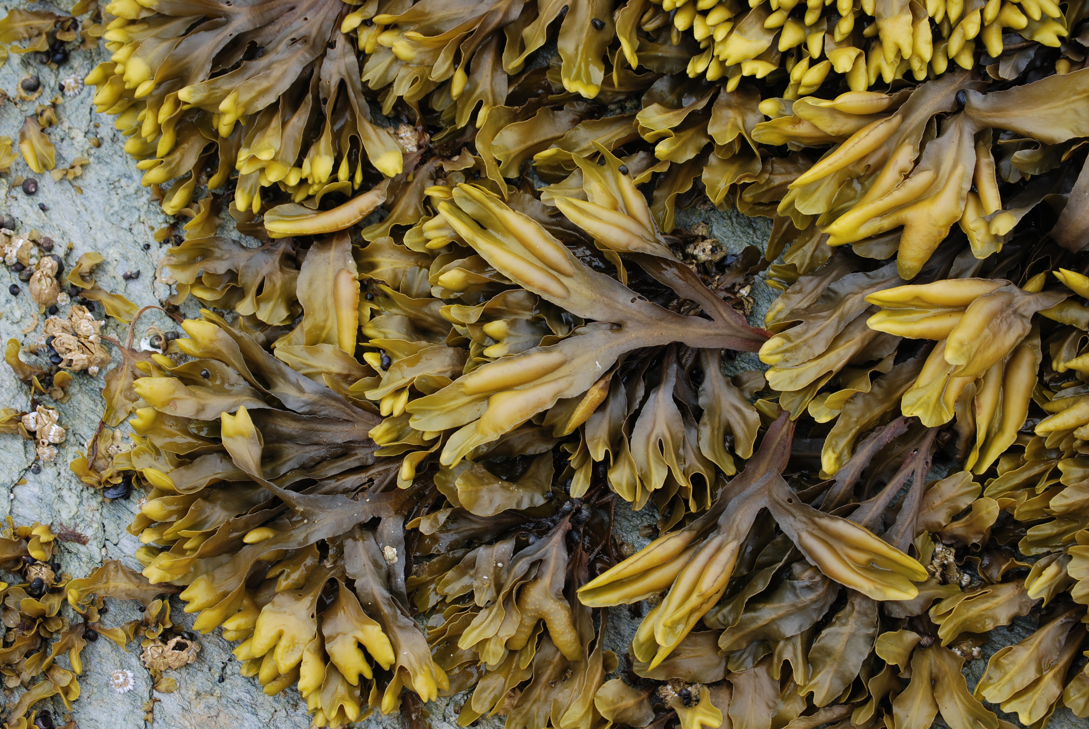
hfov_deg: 24.6
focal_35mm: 82
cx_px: 544
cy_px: 364
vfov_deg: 16.6
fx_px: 2499
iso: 110
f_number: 5.6
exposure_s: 1/125
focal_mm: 55
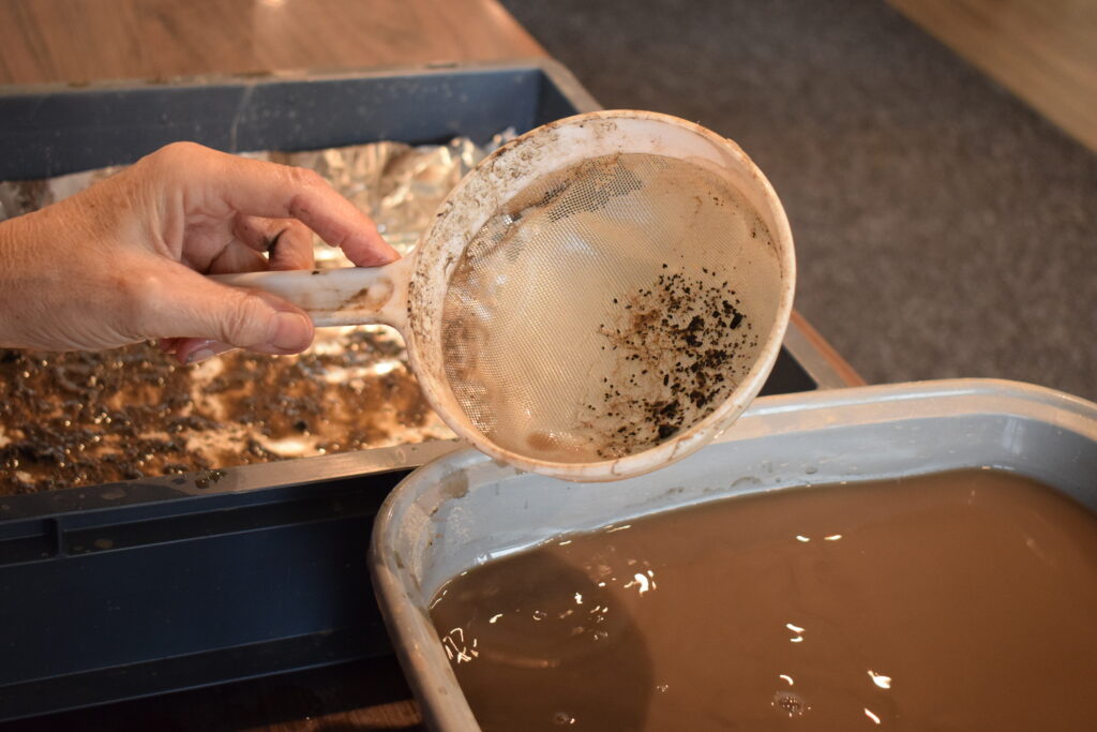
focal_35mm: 57
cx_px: 548
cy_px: 366
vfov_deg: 23.8
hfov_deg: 35.0
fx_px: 1737
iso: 2000
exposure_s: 1/60
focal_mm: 38
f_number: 4.8
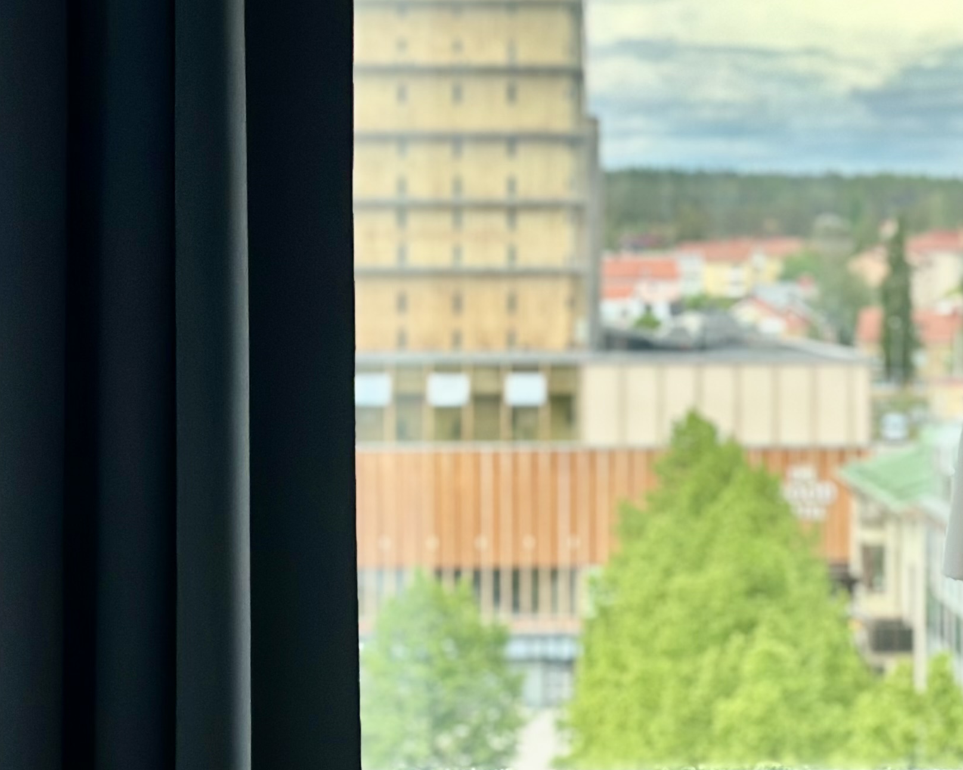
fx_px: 3335
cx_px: 729
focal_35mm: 117
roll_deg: +0.4
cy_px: 233
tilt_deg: +0.9
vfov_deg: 13.2
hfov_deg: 16.3
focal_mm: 6.86
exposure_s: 1/4785
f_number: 1.78
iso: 100
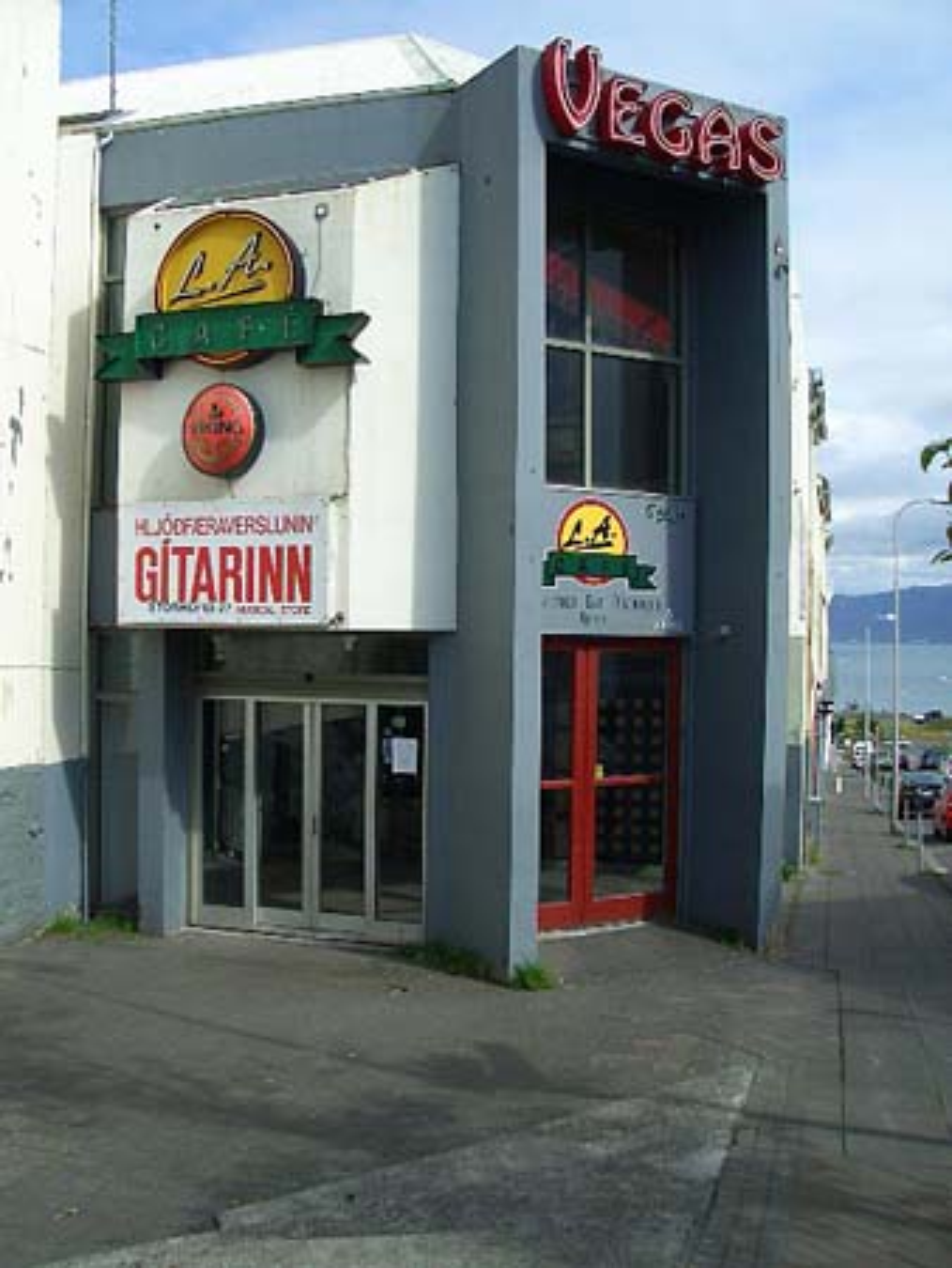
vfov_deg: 52.6
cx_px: 476
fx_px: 1282
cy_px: 634
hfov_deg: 40.7
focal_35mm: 35
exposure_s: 1/500
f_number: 4.3
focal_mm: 5.8
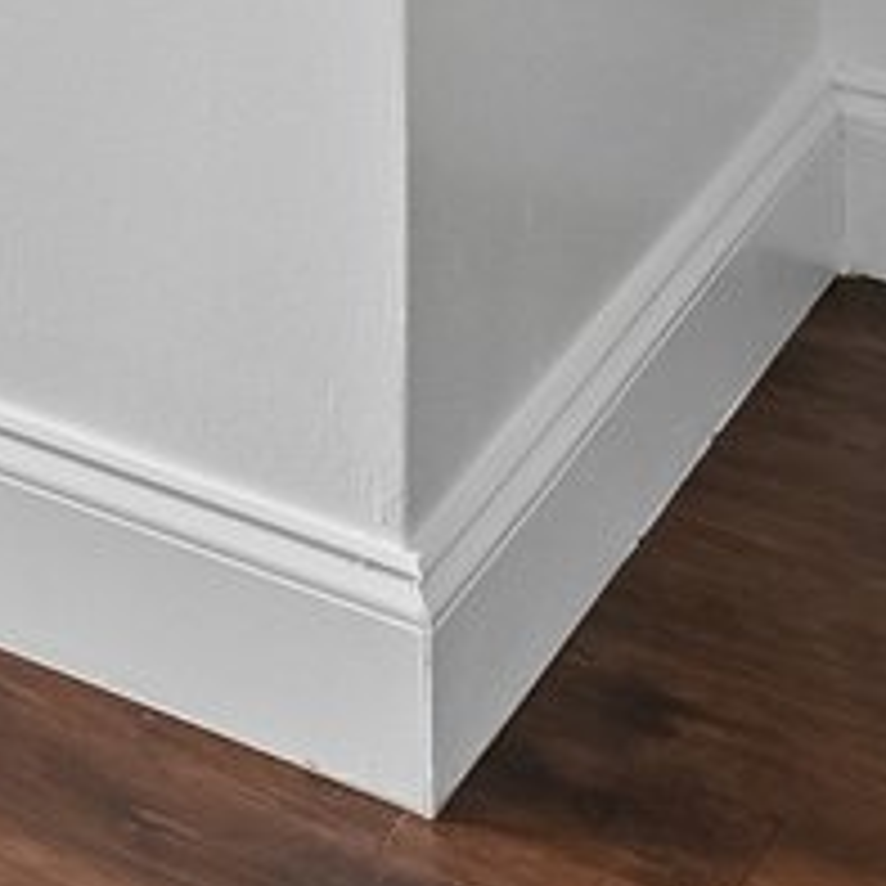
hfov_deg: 8.6
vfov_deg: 9.6
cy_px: -1698
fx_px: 4211
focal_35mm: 145
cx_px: -2244
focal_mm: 16.5
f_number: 8
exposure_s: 1/15
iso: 180
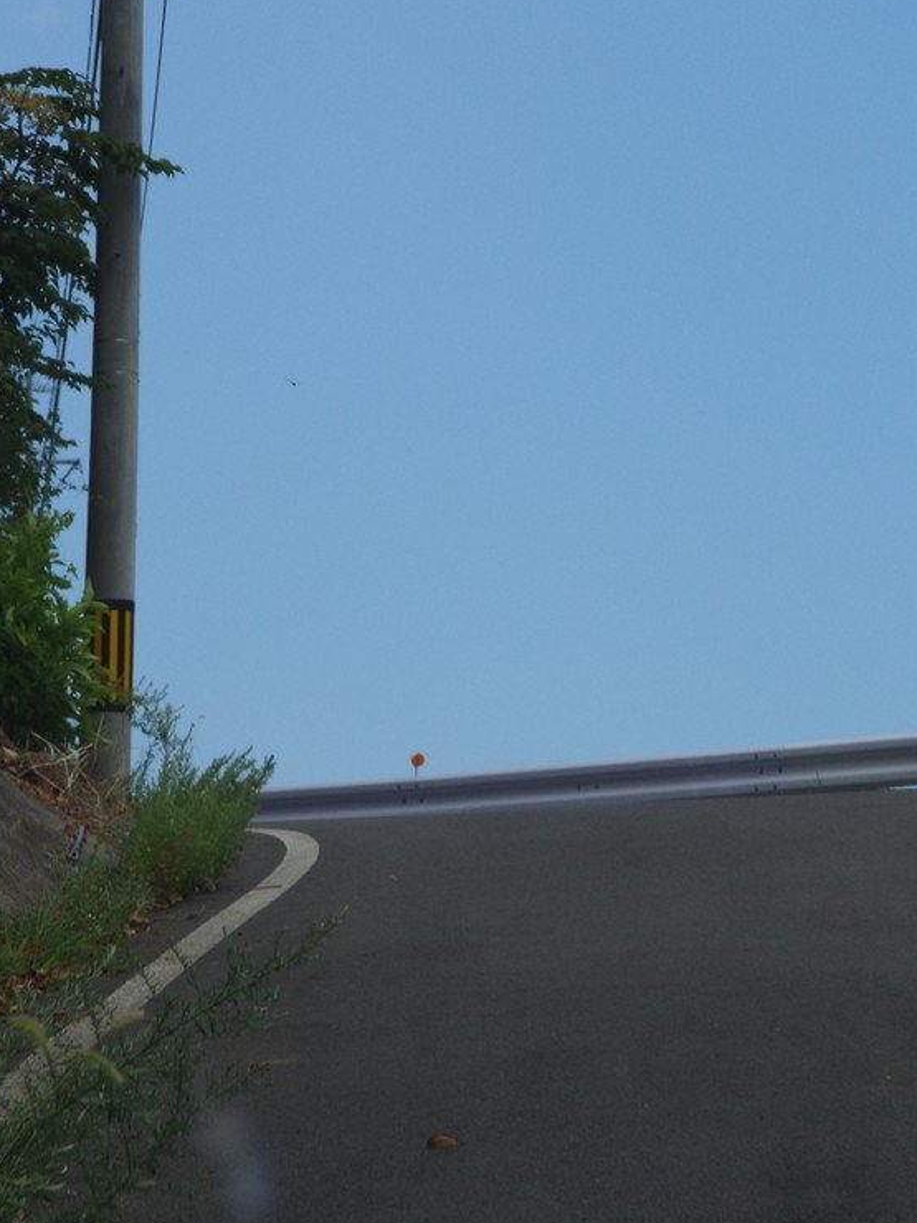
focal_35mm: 210
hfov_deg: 7.1
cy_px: 360
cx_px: 533
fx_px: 7417
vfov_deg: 9.4
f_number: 14
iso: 400
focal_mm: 90
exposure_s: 1/320
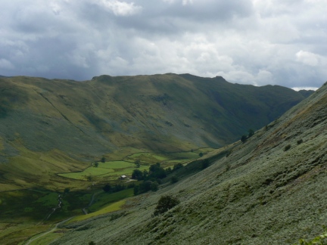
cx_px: 164
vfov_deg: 24.8
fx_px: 557
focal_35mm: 59
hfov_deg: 32.7
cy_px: 122
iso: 80
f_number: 8
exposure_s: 1/500
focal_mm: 9.9
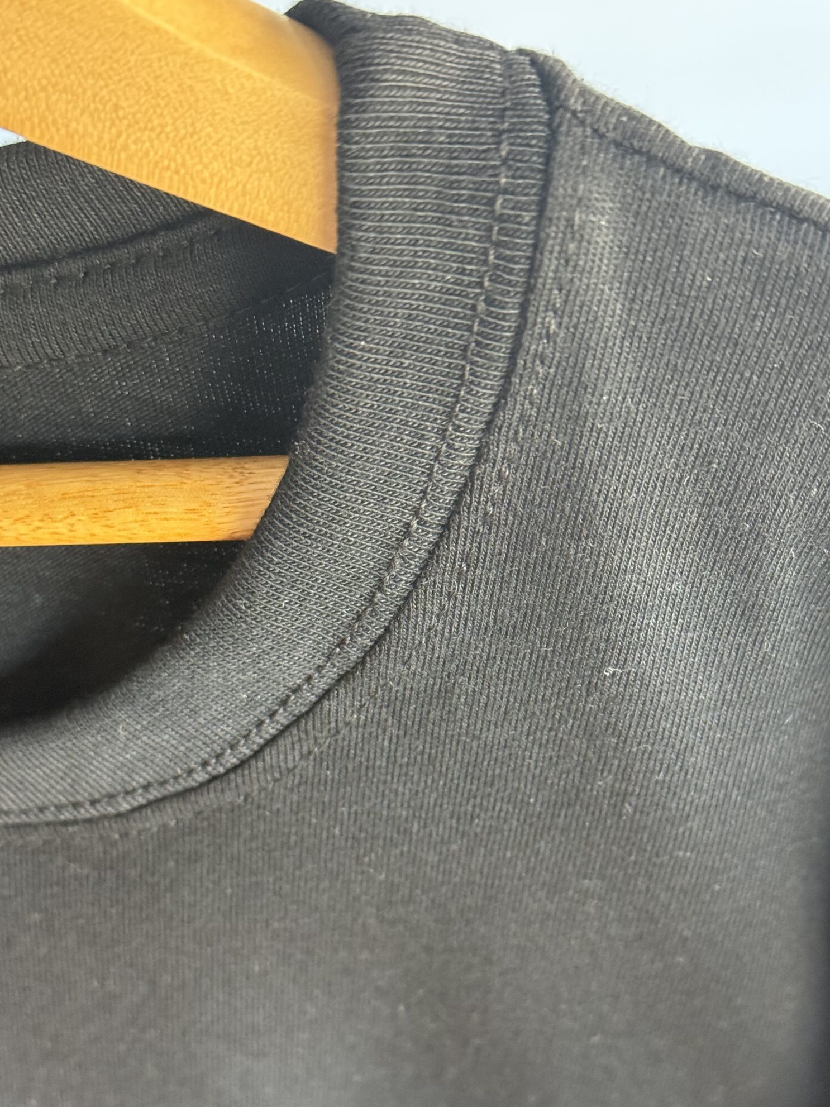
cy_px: 685
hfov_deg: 23.6
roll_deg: +14.4
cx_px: 454
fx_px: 1983
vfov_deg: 31.1
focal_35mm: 62
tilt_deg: -44.7
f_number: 1.78
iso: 250
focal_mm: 6.76
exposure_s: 1/56
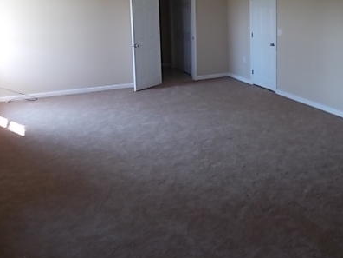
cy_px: 62
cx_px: 191
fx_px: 416
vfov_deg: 33.6
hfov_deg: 44.7
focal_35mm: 42
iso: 160
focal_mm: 4.6
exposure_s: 1/25
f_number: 3.2
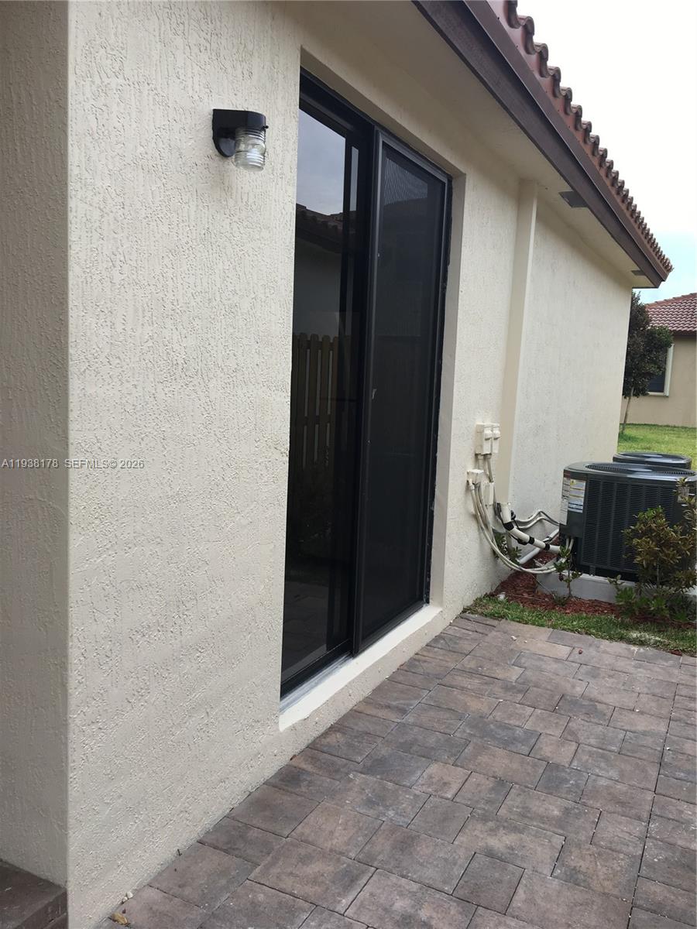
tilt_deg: -7.5
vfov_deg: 61.7
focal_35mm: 29
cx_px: 348
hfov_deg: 48.2
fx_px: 779
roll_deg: -2.6
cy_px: 464
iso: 25
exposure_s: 1/225
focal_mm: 4.15
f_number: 2.2
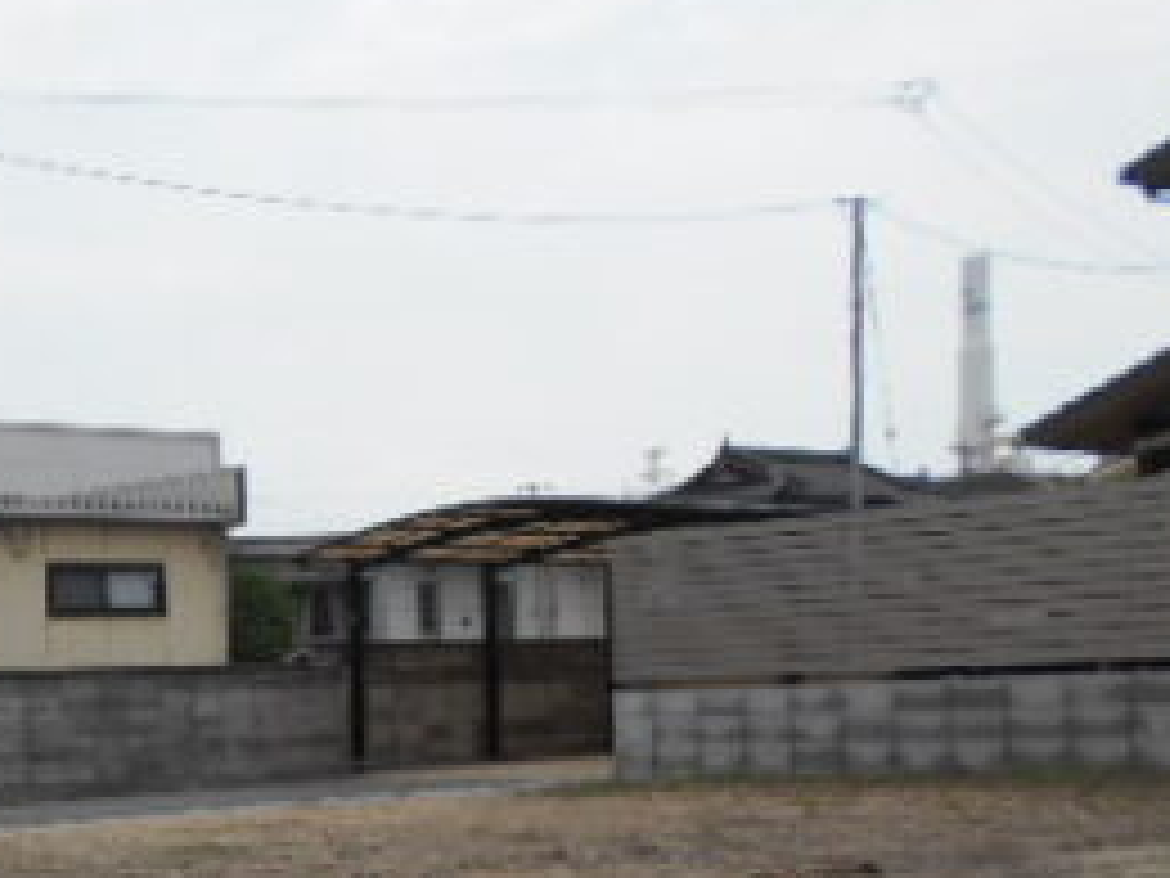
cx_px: -14
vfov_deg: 23.7
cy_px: 801
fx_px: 2028
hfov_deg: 29.9
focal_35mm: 60
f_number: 3.2
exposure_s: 1/1250
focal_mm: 4.6
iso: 80
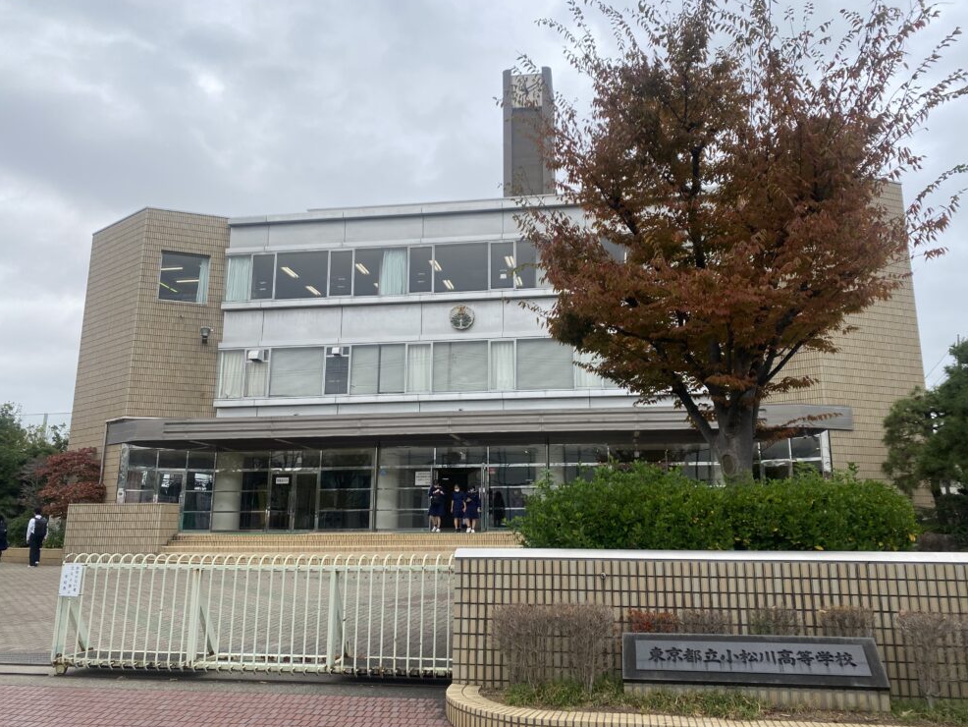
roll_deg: +0.7
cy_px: 369
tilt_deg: +12.3
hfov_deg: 65.3
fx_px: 755
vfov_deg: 51.4
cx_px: 499
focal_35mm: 27
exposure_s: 1/2183
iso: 32
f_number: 1.8
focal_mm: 4.25
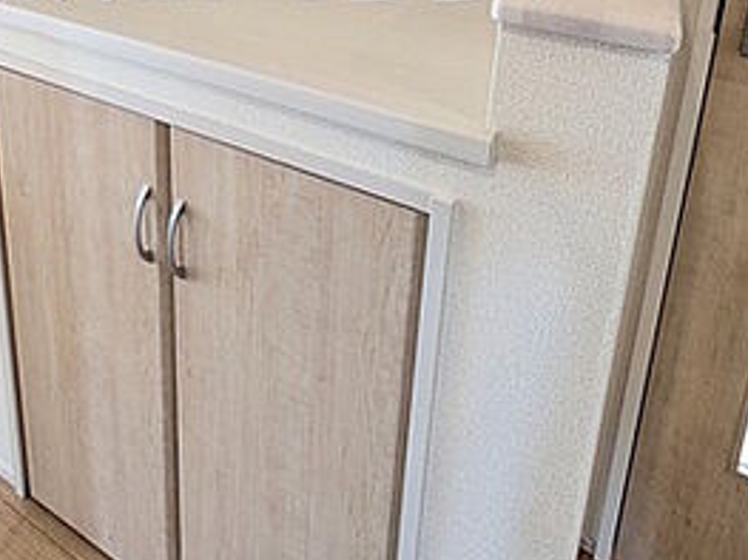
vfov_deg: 37.3
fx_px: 691
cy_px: -51
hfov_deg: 55.6
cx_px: 247
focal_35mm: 32
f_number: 2.2
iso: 143
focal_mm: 1.83
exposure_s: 1/33.3
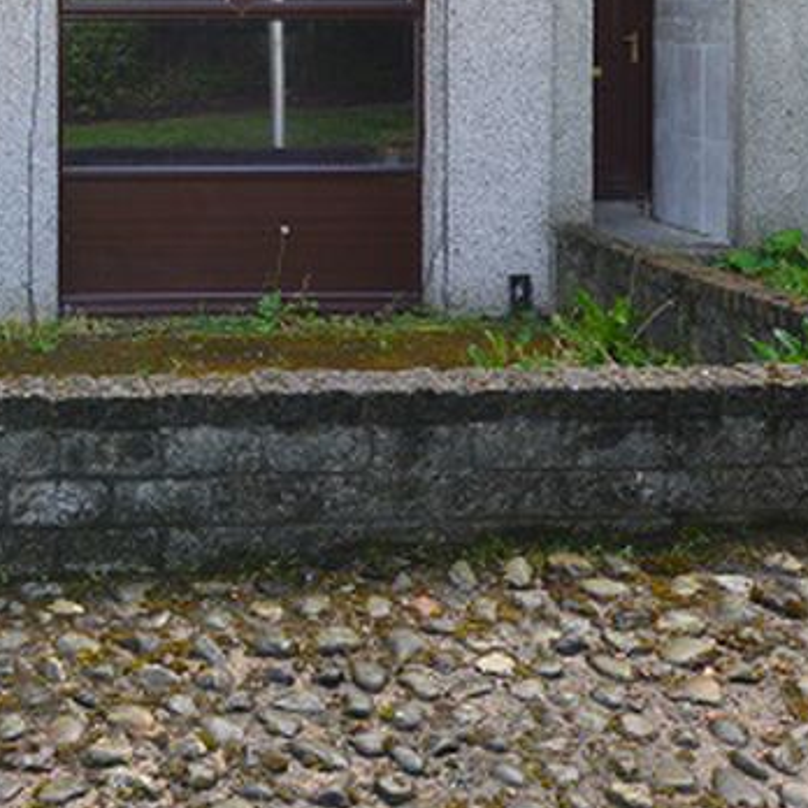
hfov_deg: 34.5
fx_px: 1188
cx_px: 21
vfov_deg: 35.0
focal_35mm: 45
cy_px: 53
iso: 400
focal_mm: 12
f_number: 8
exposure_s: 1/80
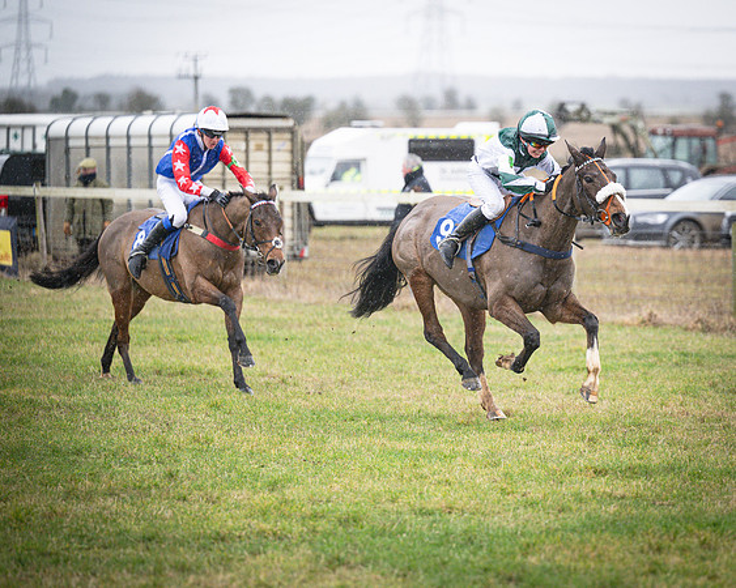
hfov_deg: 10.5
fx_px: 3989
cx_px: 513
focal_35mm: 183
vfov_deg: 8.4
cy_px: 294
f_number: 2.8
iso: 1250
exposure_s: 1/1000
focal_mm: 140
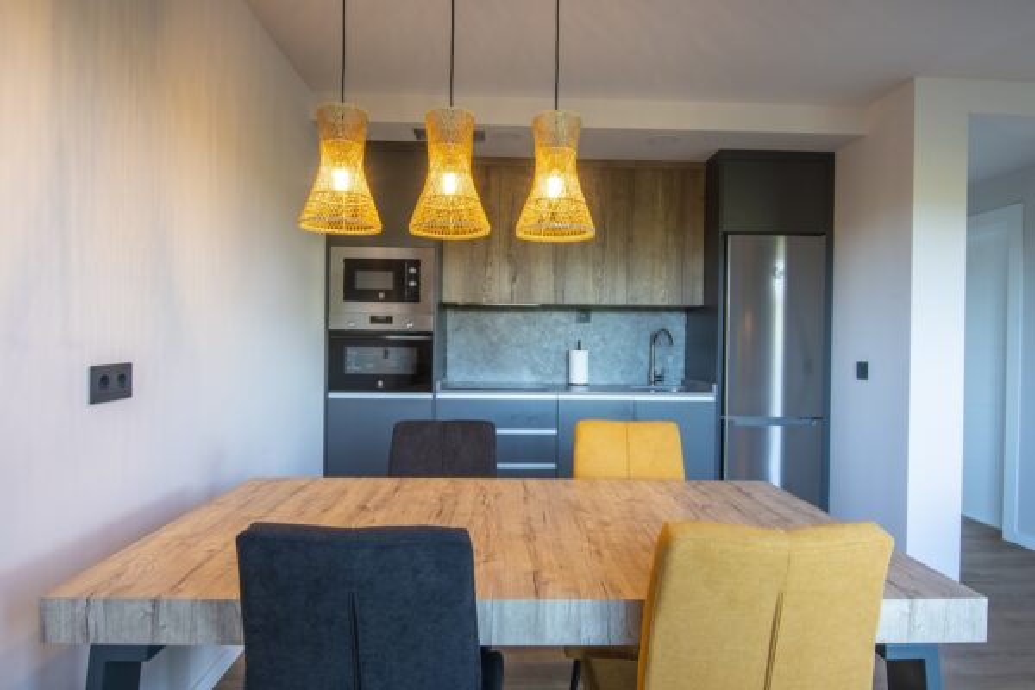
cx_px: 518
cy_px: 345
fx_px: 546
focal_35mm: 19
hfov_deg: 86.9
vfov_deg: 64.6
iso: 200
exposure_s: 1/4
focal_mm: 13
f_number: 13
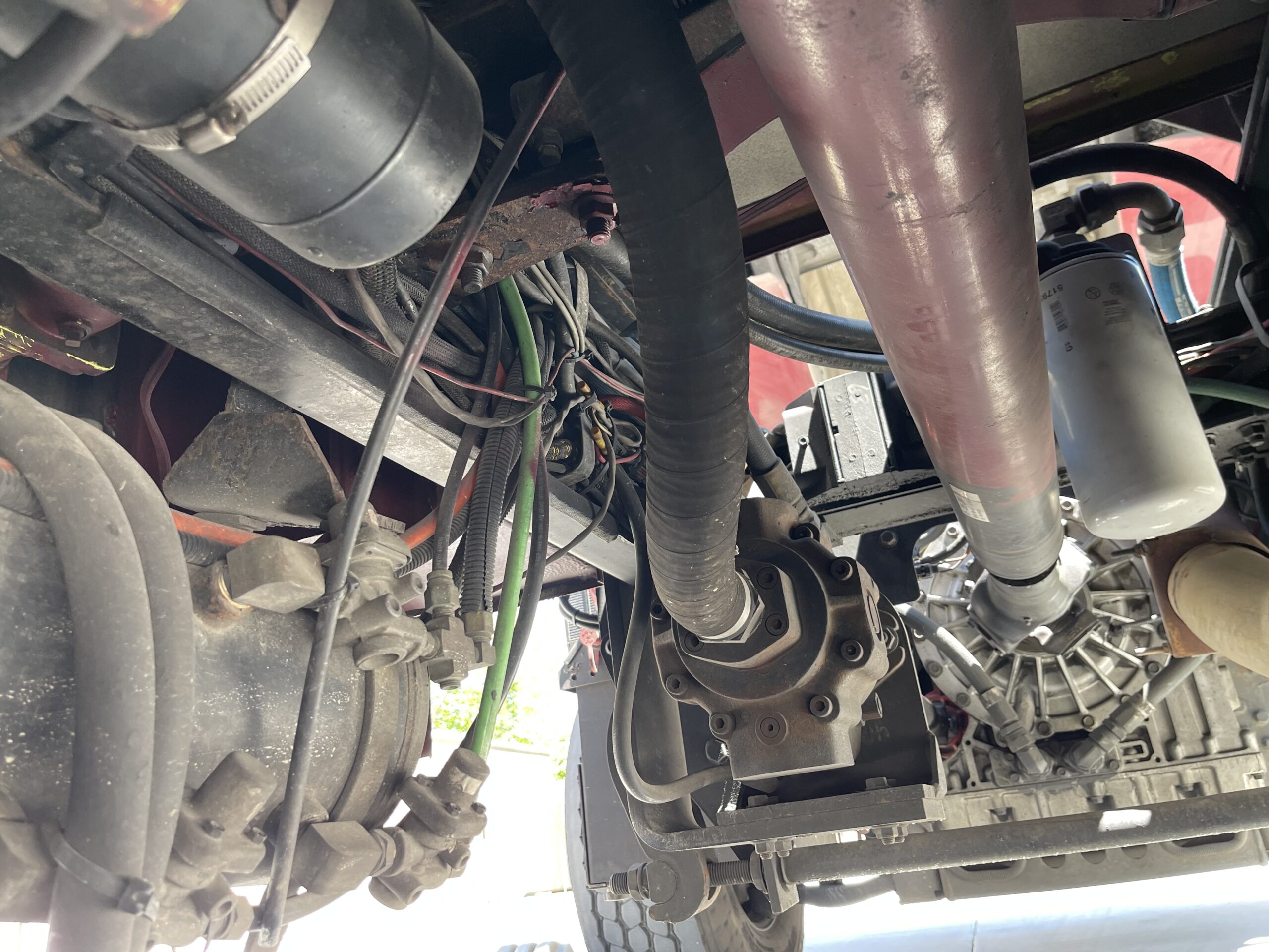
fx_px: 953
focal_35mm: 26
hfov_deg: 67.3
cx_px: 634
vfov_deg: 53.1
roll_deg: +8.0
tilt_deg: +21.3
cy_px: 476
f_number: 1.6
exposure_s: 1/121
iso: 100
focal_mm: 5.1
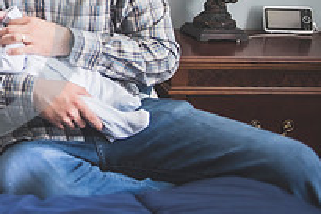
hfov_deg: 20.8
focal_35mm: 89
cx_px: -97
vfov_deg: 14.9
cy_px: -41
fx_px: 794
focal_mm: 31
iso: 500
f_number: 2.8
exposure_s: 1/125
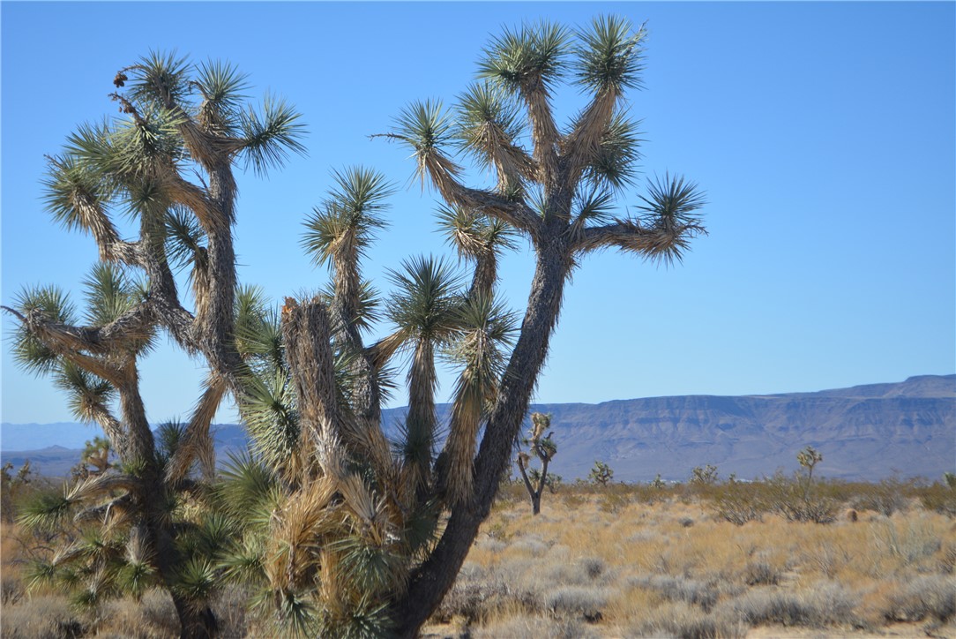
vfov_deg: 16.6
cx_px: 478
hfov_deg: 24.6
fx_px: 2192
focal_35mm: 82
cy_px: 320
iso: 400
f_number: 6.3
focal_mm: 55
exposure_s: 1/1600
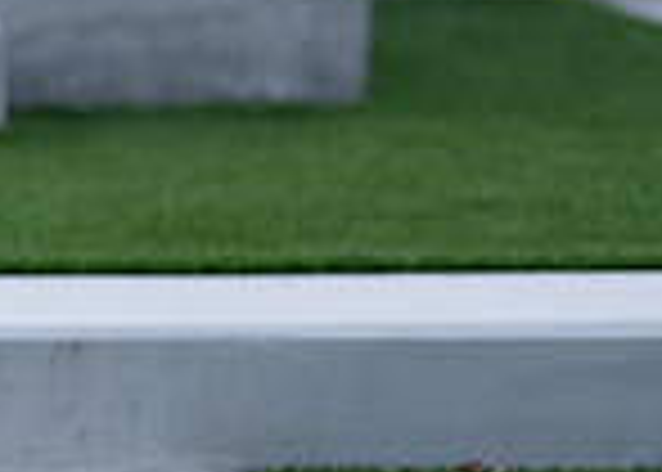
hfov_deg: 8.7
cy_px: -75
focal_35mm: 221
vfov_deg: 6.5
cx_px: -573
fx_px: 4155
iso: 100
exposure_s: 1/1600
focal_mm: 50
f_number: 1.2
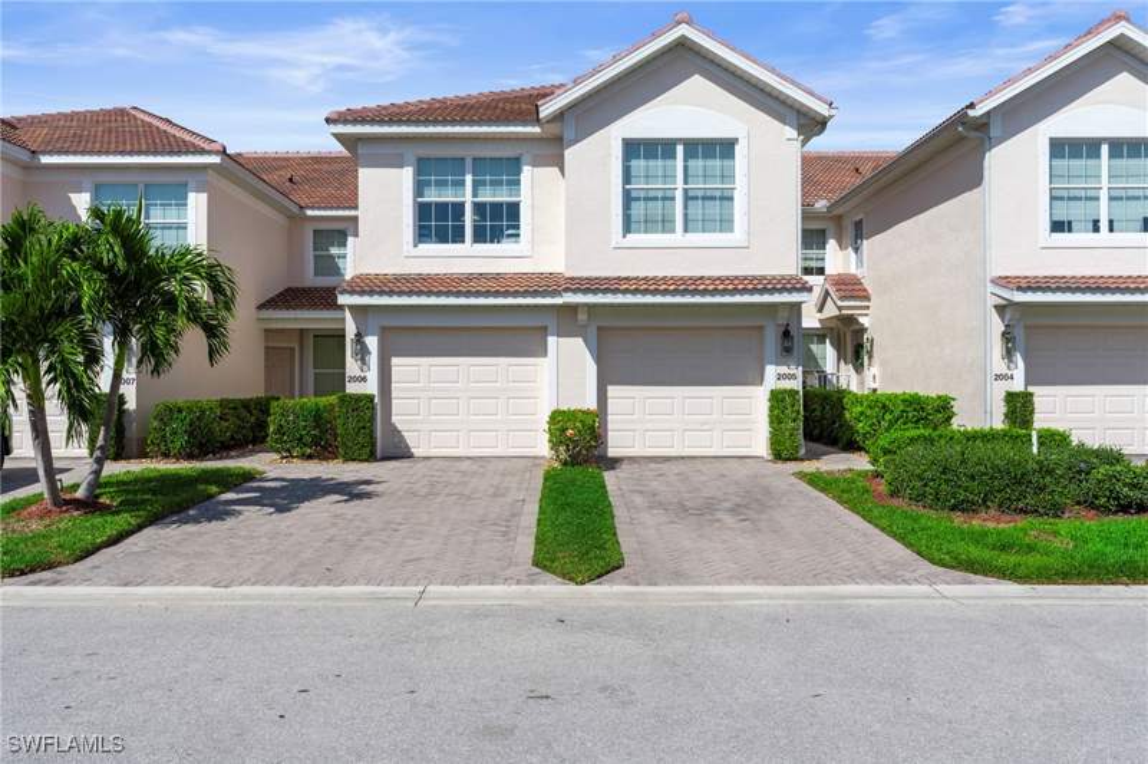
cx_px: 574
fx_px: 924
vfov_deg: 44.9
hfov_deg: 63.7
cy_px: 382
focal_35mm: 29
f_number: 9
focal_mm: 29
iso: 200
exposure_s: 1/1000
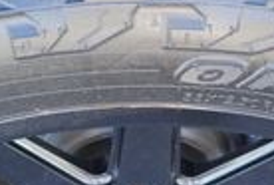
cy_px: 113
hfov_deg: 18.4
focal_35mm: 111
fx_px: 848
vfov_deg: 12.4
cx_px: 121
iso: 400
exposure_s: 1/60
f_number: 4
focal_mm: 16
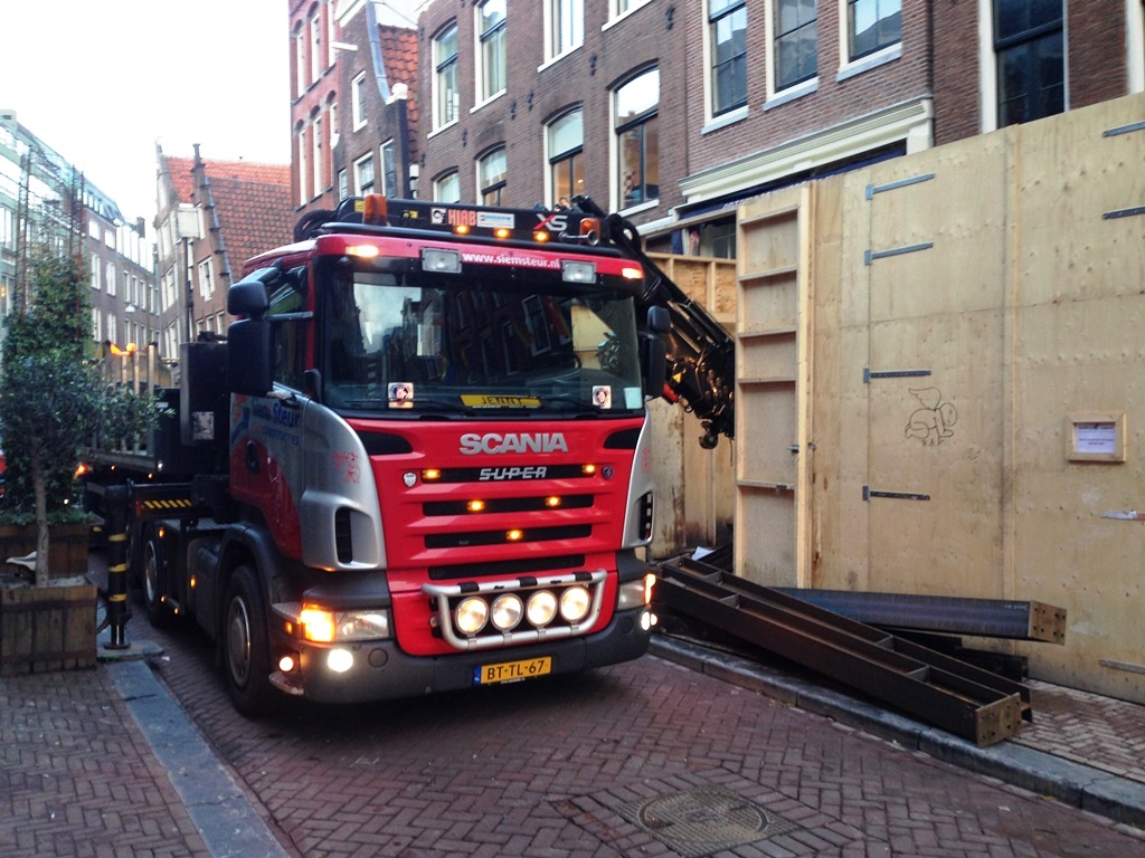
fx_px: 1092
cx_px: 572
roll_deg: -0.3
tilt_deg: -2.4
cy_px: 429
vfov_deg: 42.9
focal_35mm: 33
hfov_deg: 55.4
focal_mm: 4.12
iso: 64
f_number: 2.4
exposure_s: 1/20
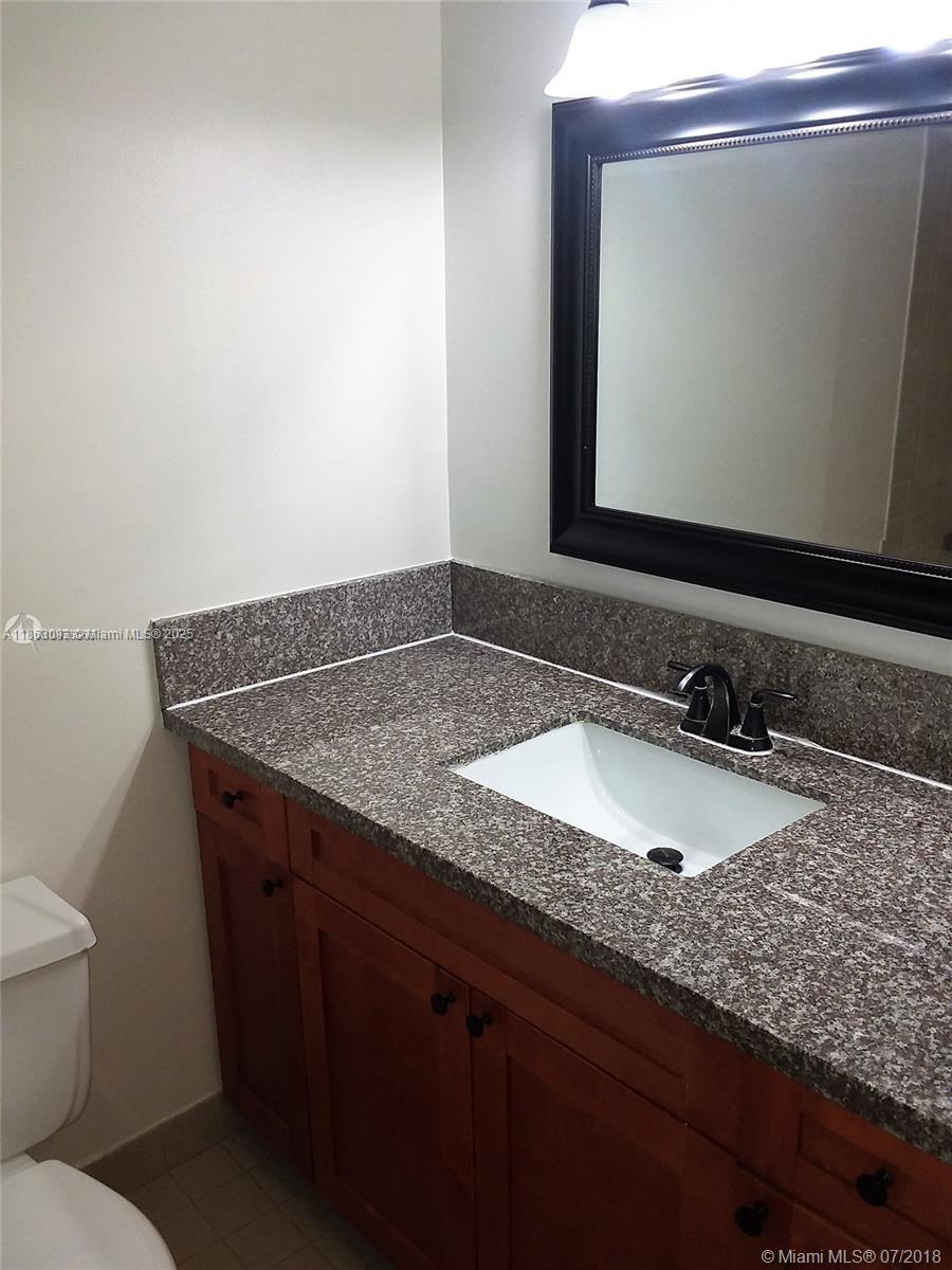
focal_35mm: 29
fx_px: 1063
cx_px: 476
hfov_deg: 48.2
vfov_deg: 61.7
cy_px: 635
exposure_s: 1/60
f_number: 1.9
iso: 50
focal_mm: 2.47
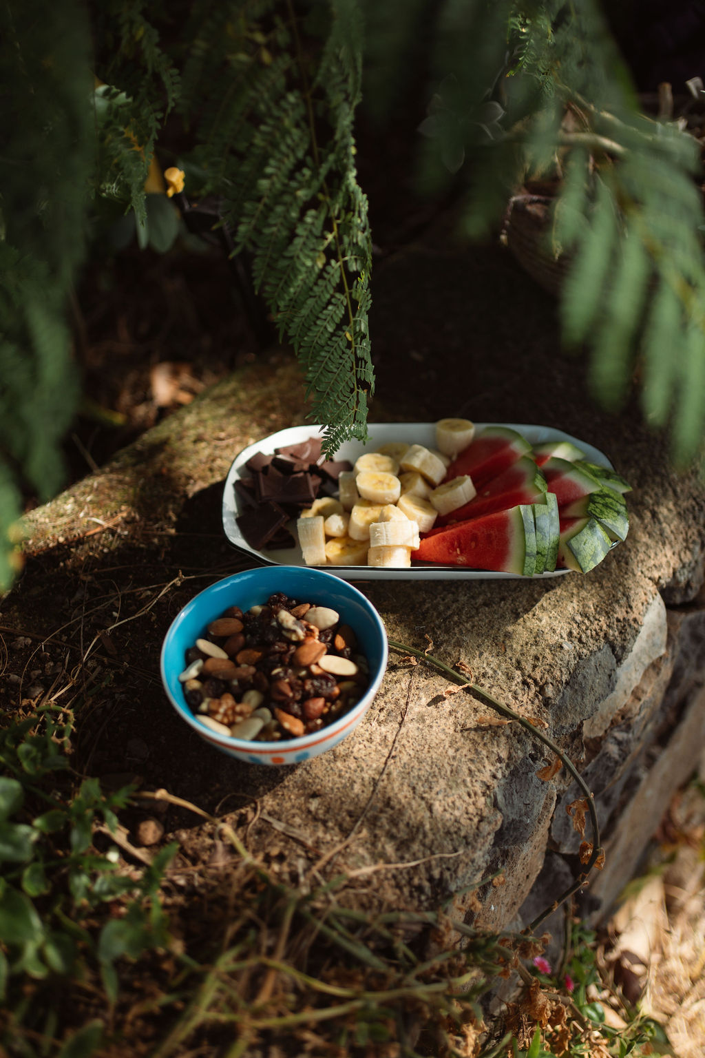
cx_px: 352
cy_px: 529
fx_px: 1028
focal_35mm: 35
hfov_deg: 37.9
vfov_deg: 54.4
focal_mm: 35
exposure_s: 1/1600
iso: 250
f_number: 1.8
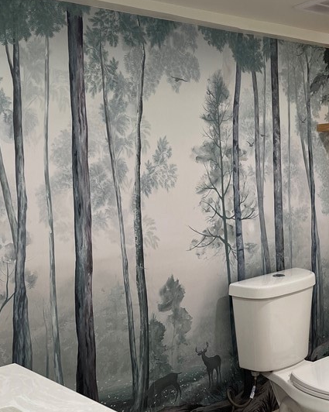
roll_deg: +2.2
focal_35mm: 47
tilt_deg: -5.6
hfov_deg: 31.0
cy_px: 207
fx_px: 573
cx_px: 279
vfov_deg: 39.6
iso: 64
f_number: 1.6
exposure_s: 1/60
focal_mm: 5.1
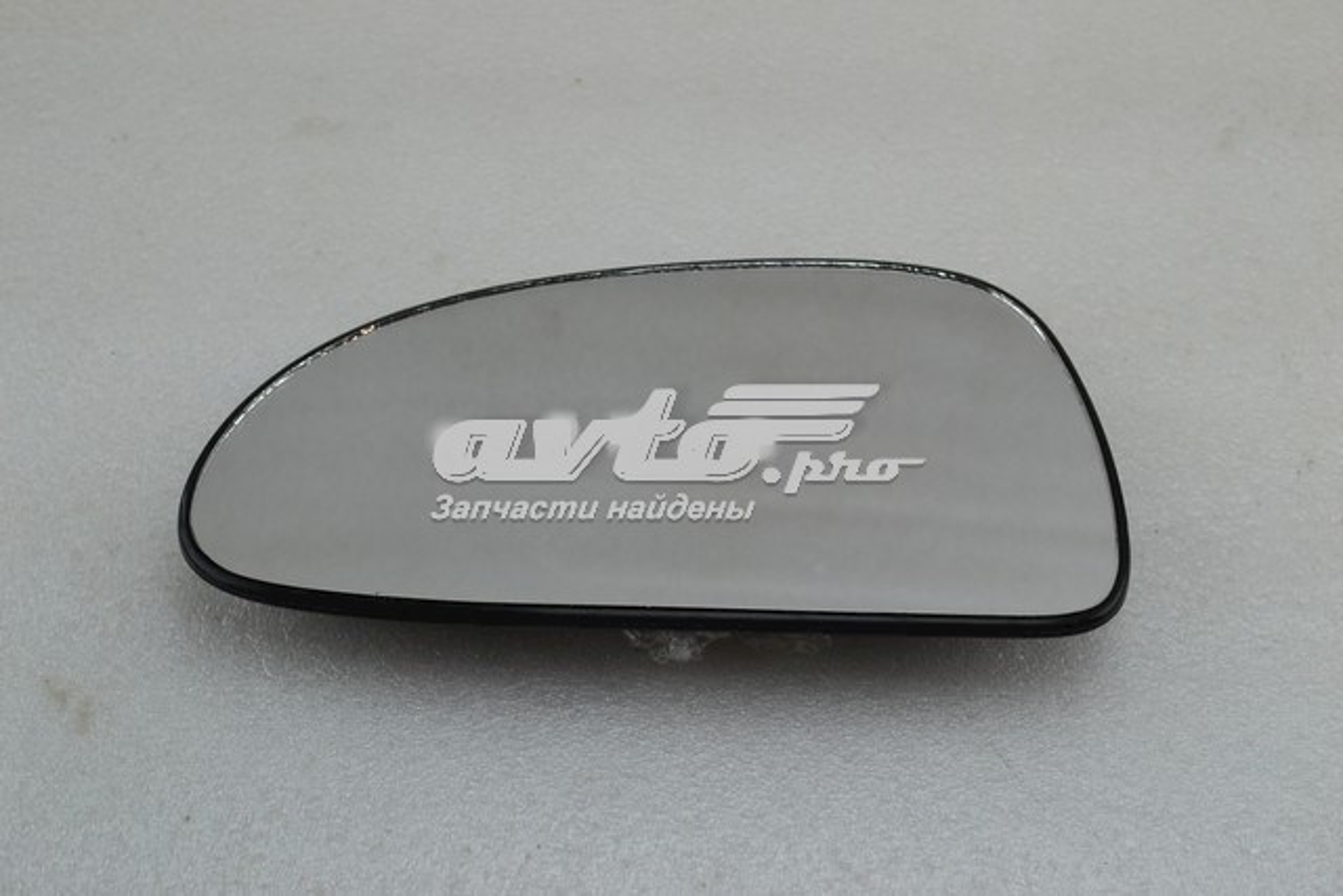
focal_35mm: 54
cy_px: 448
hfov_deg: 36.9
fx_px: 2015
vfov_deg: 25.1
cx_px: 672
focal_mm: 36
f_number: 9
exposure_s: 1/100
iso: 400
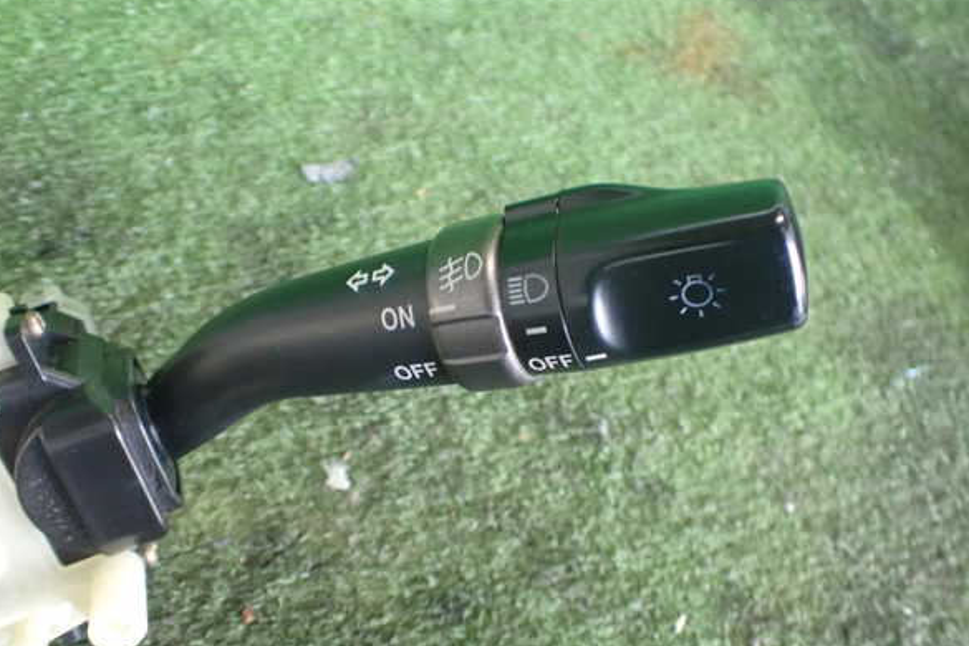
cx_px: 485
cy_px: 321
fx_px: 861
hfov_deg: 58.7
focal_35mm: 32
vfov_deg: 41.1
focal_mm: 5.4
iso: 800
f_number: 2.3
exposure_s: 1/80
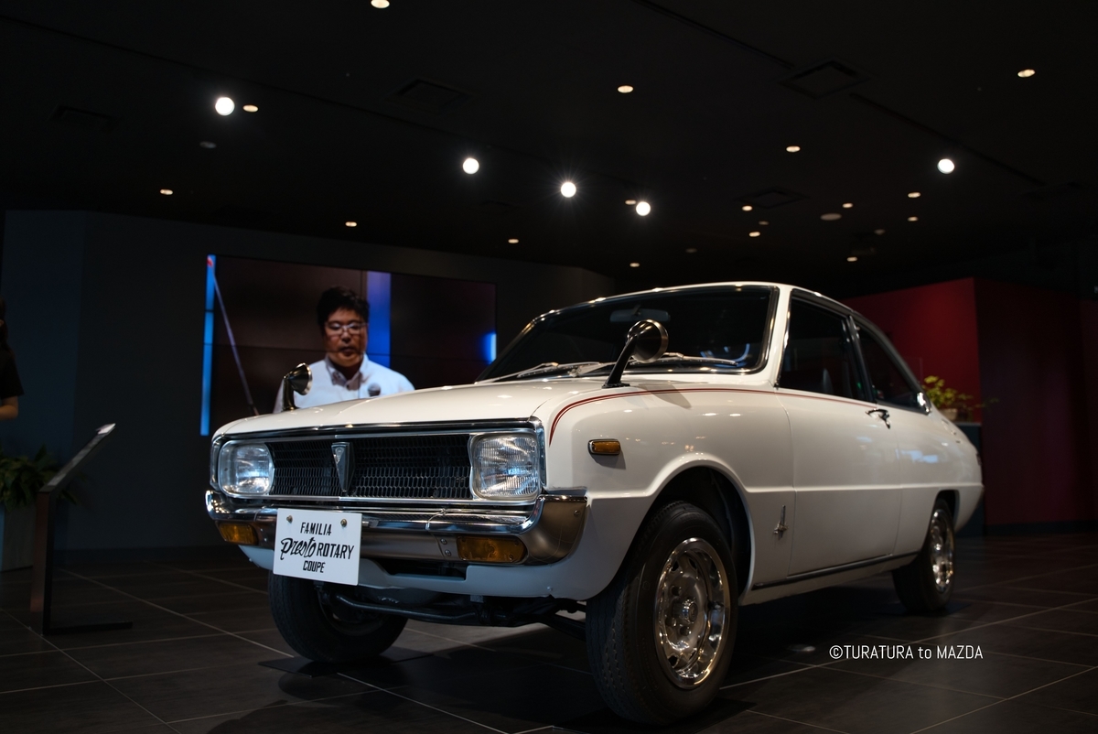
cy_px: 367
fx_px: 916
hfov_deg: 61.9
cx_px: 549
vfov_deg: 43.7
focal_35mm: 30
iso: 400
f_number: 4
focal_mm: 30
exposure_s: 1/200
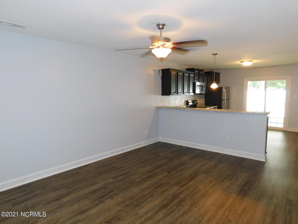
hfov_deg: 73.9
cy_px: 112
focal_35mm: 23
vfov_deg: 58.9
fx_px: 198
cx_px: 149
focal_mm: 4
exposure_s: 1/30
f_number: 3
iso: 200
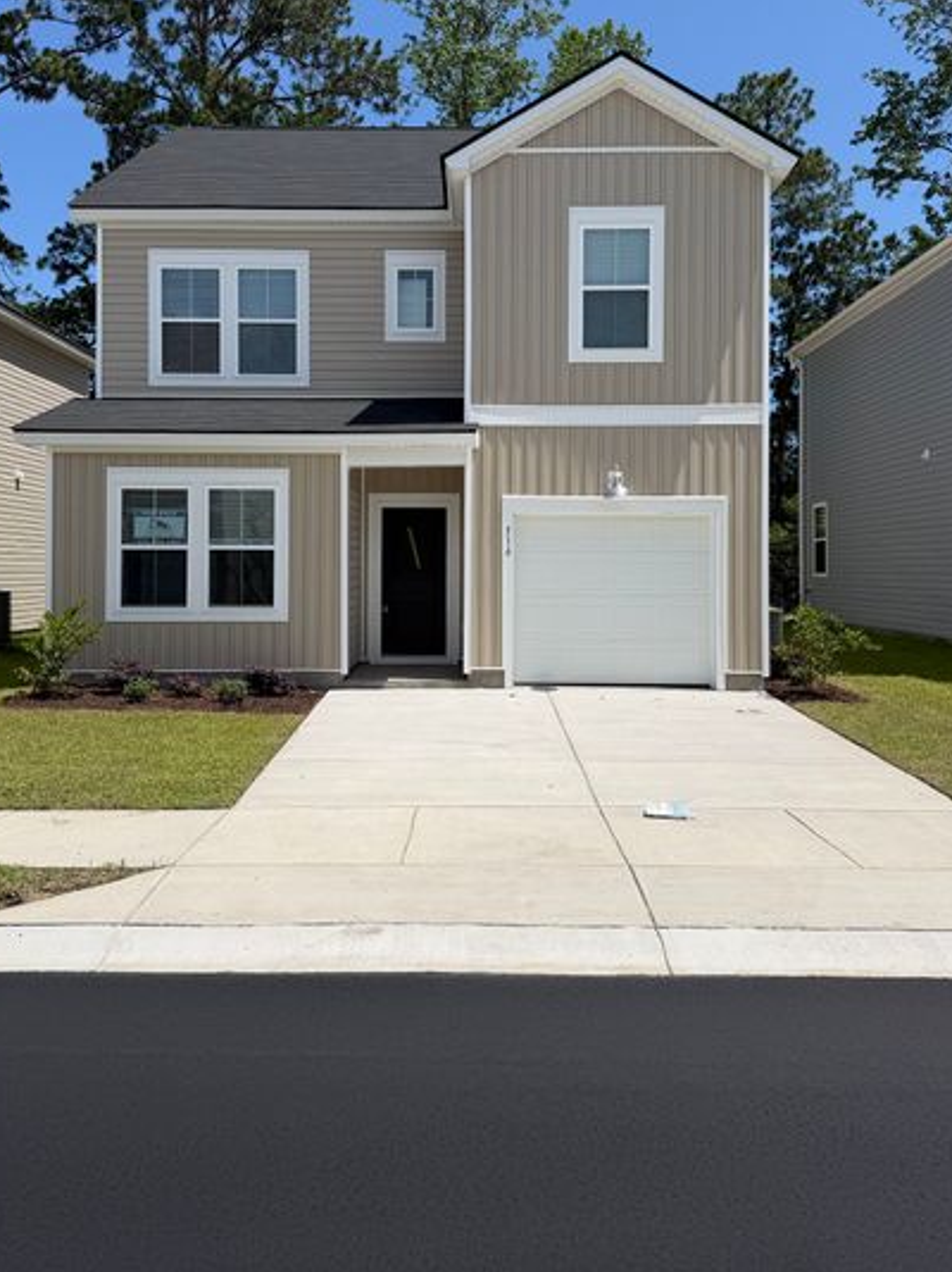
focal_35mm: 30
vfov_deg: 59.7
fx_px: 1101
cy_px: 544
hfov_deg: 46.7
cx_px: 450
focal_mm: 6.76
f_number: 1.78
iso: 80
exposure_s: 1/8130
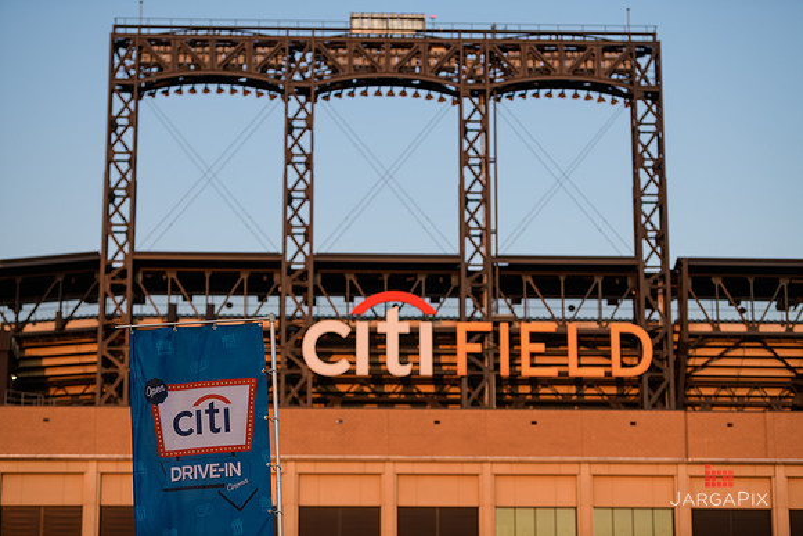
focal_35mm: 98
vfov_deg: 14.0
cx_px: 402
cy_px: 268
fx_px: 2186
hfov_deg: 20.8
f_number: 3.2
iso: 200
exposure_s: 1/500
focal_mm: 98
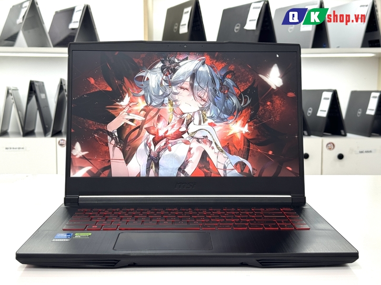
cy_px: 142
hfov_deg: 39.7
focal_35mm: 48
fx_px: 528
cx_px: 190
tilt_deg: -6.7
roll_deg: +0.5
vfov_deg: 30.3
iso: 100
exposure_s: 1/117
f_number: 1.78
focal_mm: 6.76
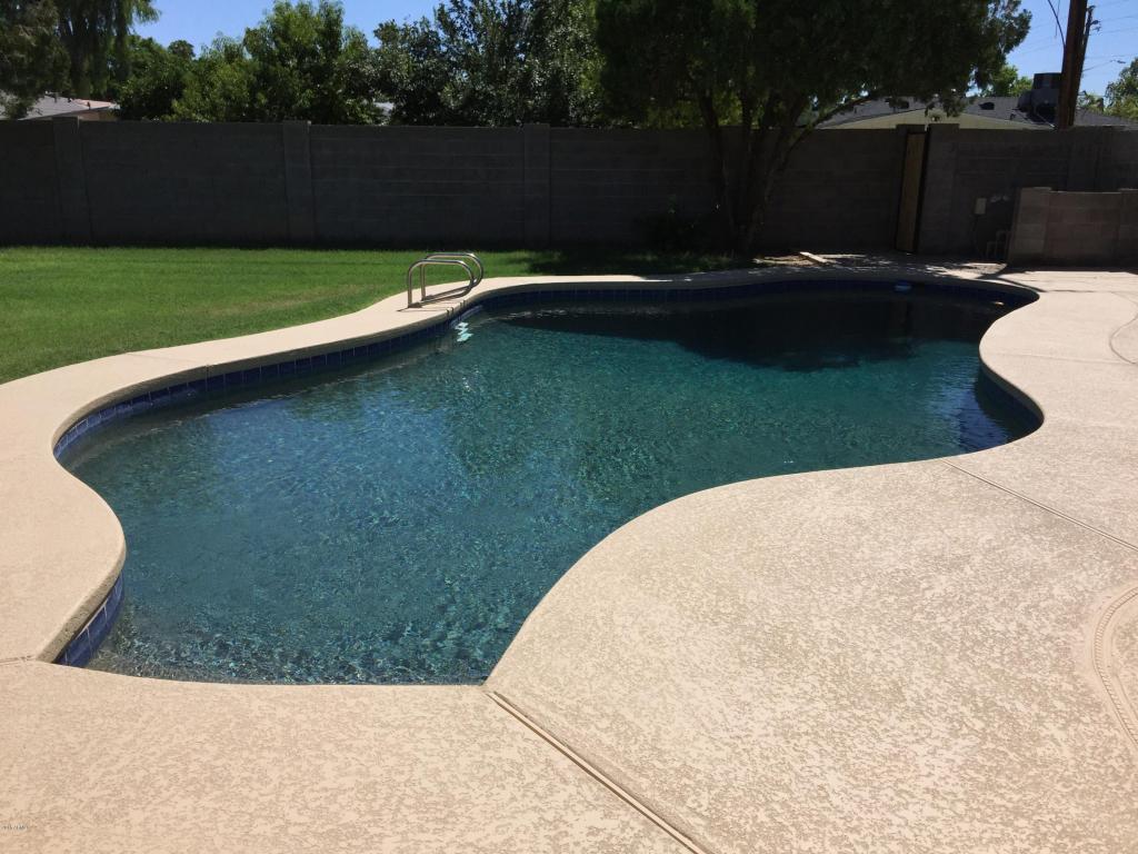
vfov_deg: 48.2
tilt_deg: -15.0
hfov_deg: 61.7
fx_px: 953
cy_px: 427
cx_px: 569
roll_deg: -0.6
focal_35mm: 29
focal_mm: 4.15
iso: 32
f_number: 2.2
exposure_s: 1/6623
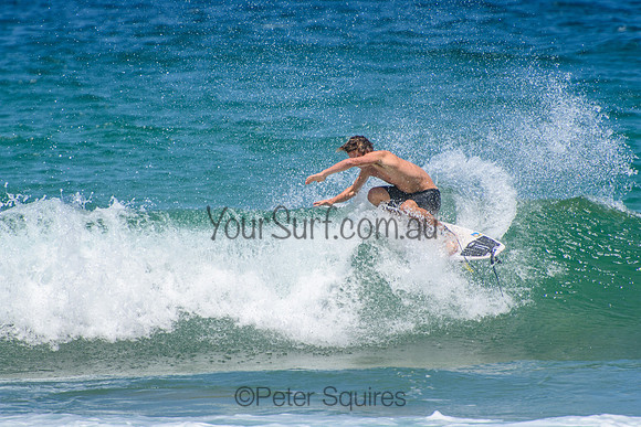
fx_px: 10685
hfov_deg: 3.4
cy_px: 214
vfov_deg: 2.3
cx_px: 320
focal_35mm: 600
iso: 280
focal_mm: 400
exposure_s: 1/2000
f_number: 5.6
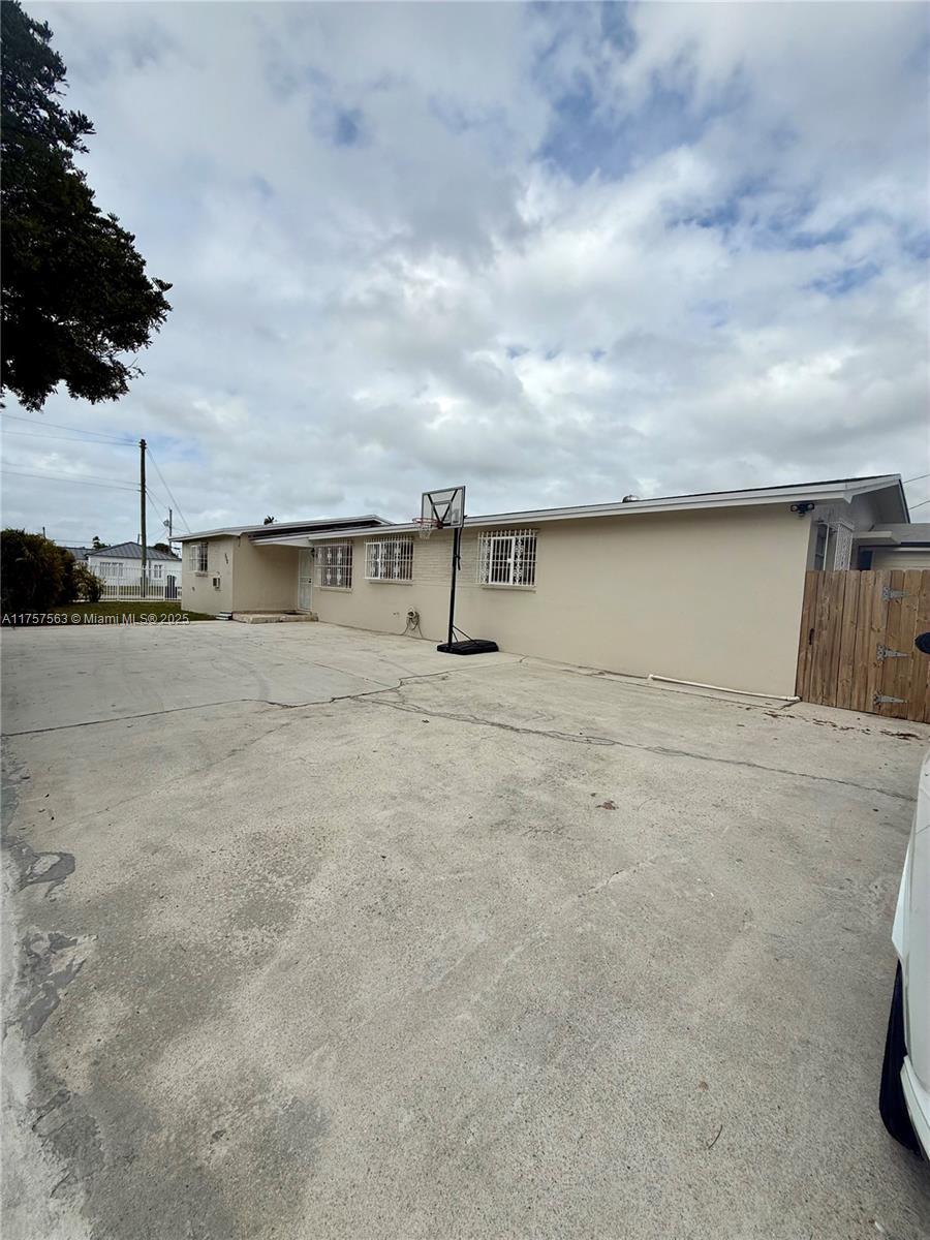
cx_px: 465
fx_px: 502
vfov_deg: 102.1
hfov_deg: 85.7
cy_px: 620
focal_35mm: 14
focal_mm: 2.22
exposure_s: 1/4425
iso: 50
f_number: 2.2
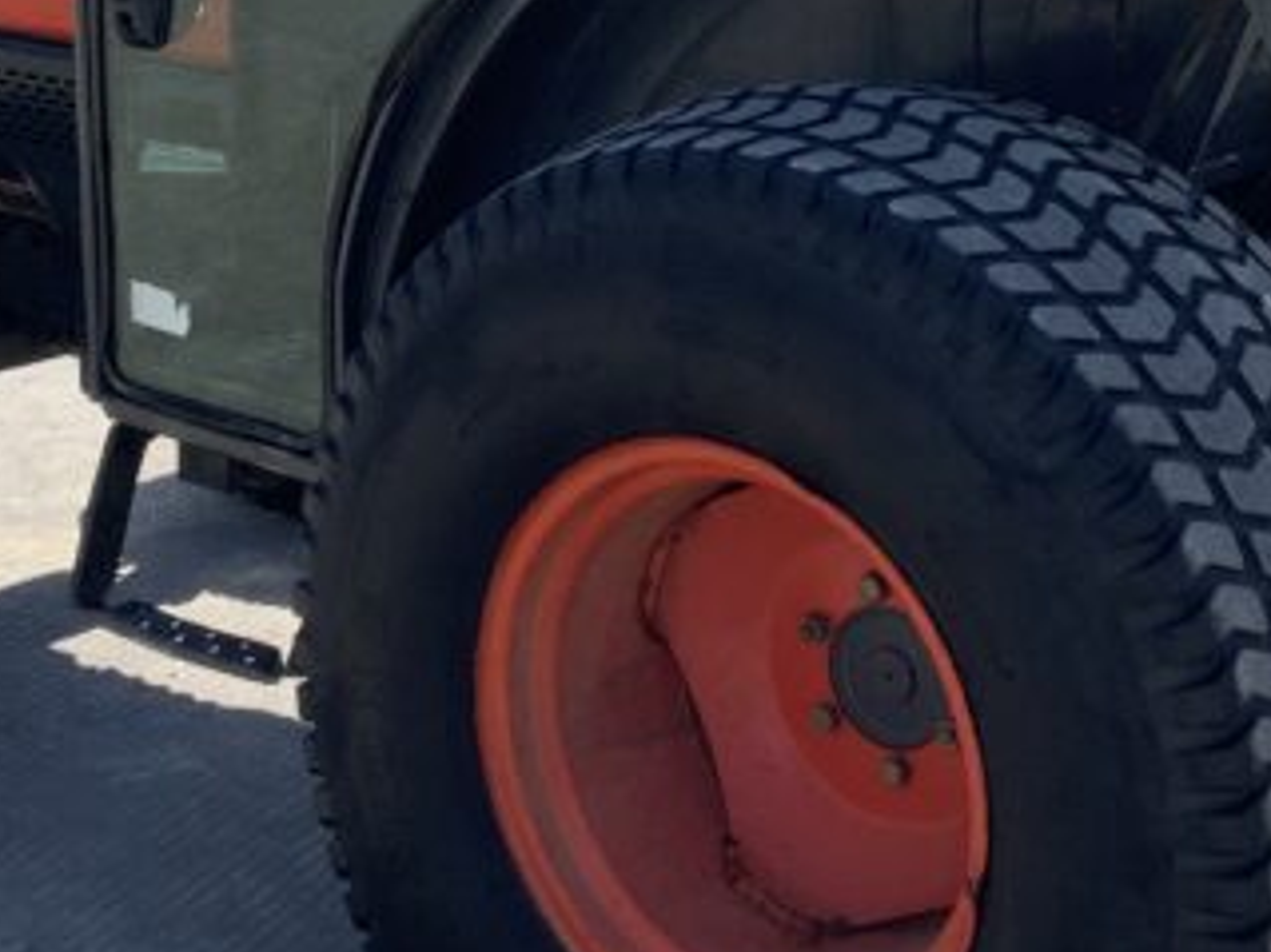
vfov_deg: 15.6
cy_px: 44
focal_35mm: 93
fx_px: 3413
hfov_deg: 21.1
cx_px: 733
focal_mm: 3
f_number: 1.8
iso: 16
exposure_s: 1/1195
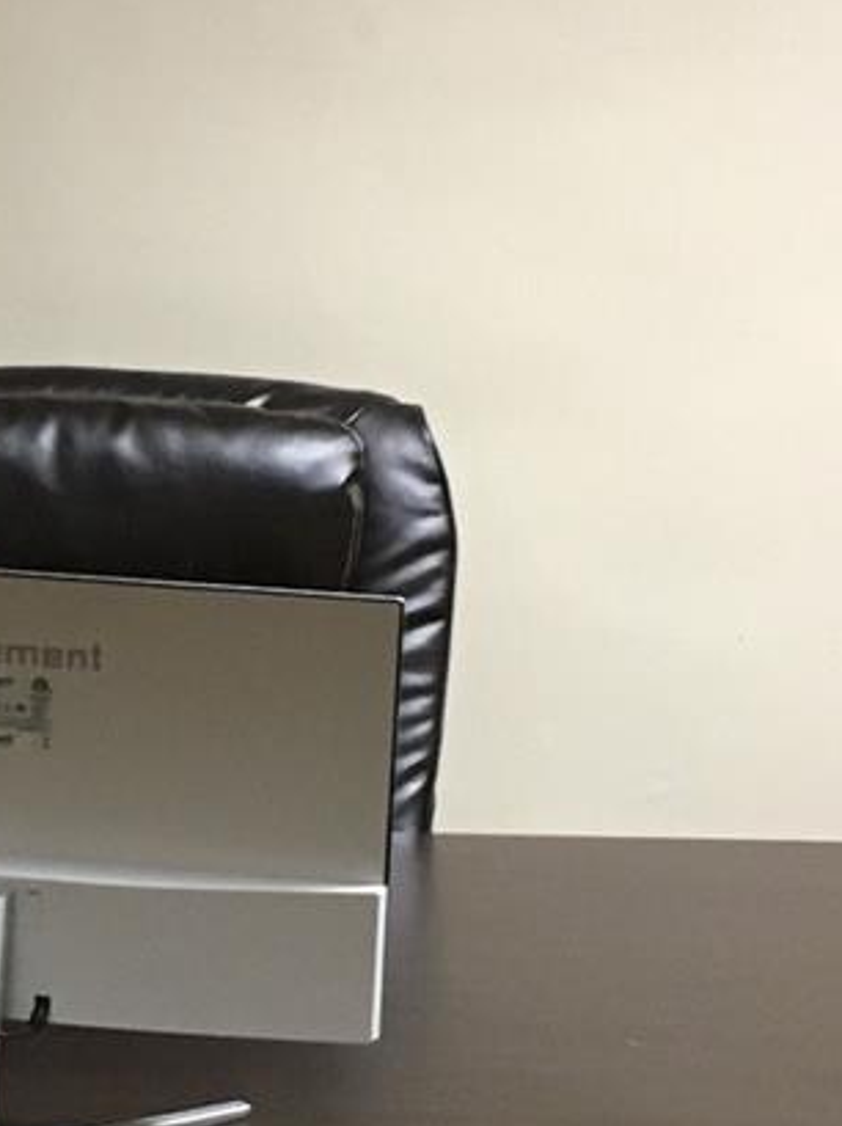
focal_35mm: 109
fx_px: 3541
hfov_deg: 13.3
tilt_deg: -17.2
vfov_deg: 18.0
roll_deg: -0.6
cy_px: 804
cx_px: -80
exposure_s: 1/30
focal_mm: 4.15
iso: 125
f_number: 2.2
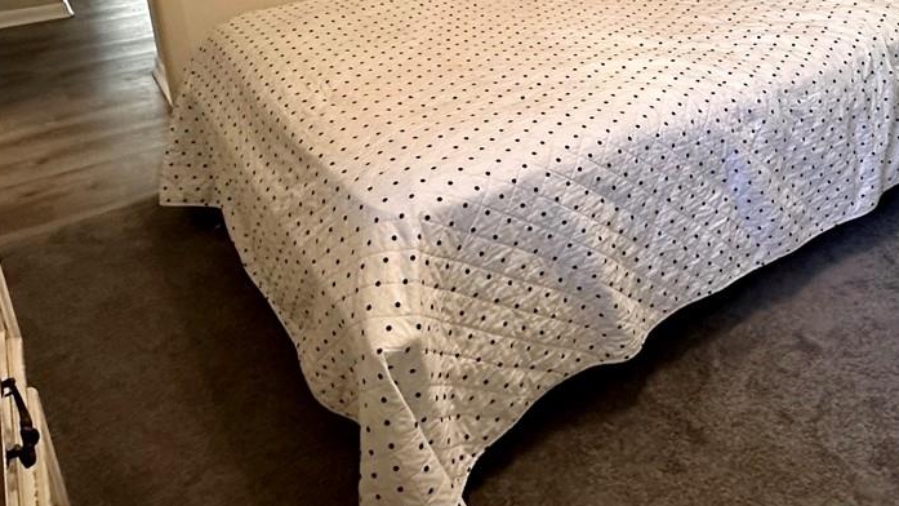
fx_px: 834
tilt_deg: -18.0
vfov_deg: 31.4
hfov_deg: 54.6
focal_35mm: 35
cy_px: 9
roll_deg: -0.8
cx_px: 647
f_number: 2.2
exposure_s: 1/60
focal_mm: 2.22
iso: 400
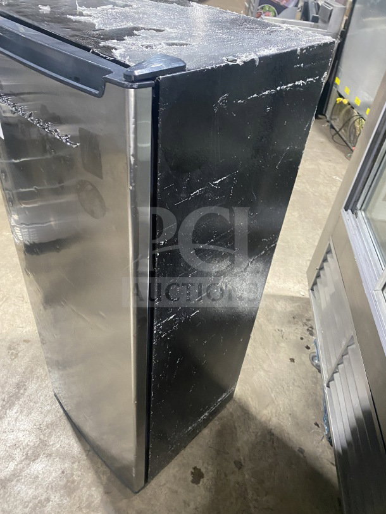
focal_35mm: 26
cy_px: 257
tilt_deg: -38.2
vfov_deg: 67.3
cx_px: 193
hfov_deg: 53.1
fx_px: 386
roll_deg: -10.7
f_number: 1.8
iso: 500
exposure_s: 1/45
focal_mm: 4.25
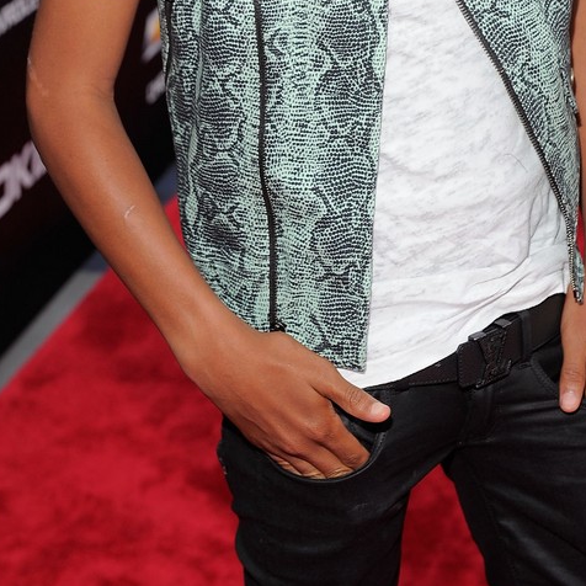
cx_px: 327
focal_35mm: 120
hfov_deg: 14.5
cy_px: -106
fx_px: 2298
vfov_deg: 14.1
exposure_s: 1/200
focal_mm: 55
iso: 250
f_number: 5
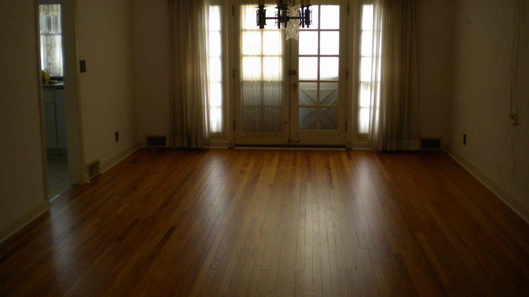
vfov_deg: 30.4
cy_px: 121
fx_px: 547
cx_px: 269
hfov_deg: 51.6
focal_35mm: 39
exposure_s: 1/80.2
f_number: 3.1
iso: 80
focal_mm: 6.3
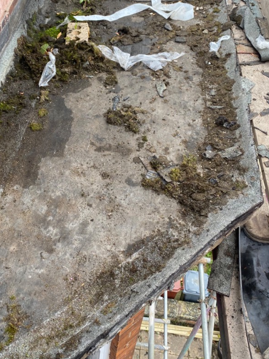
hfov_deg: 35.7
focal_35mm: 40
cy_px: 129
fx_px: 414
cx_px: 94
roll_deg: -2.8
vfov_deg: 46.3
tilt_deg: -43.8
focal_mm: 4.25
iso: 40
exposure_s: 1/122
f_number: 1.8
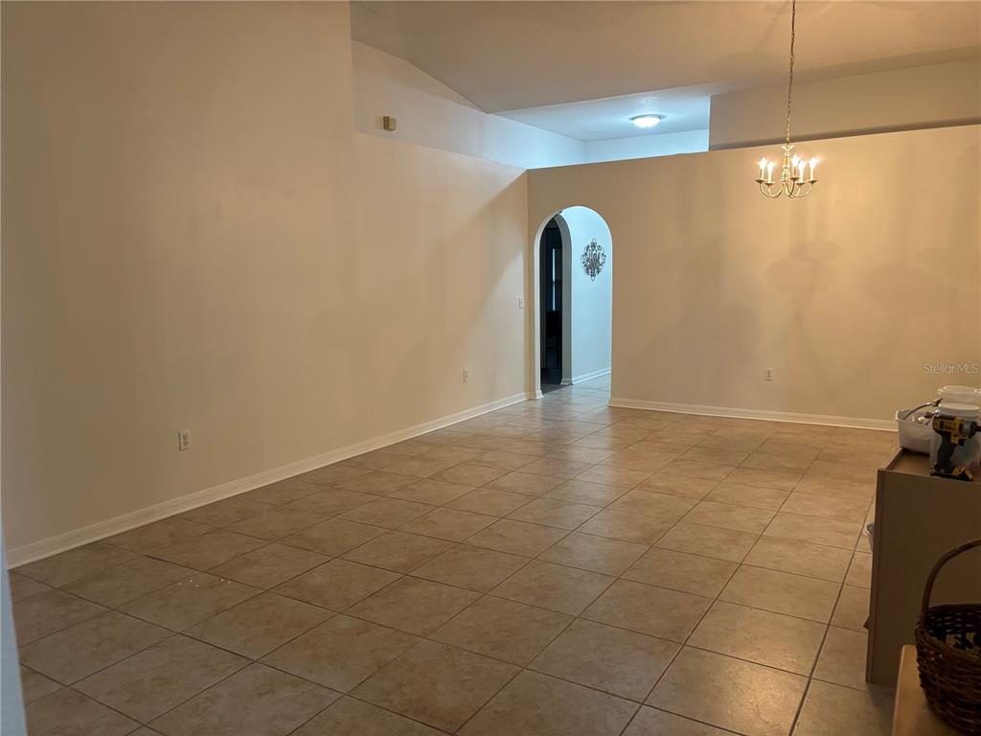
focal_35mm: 26
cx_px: 490
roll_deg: +1.1
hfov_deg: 67.3
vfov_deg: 53.1
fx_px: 737
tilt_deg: -7.7
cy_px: 368
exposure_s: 1/60
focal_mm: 5.96
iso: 200
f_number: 1.6
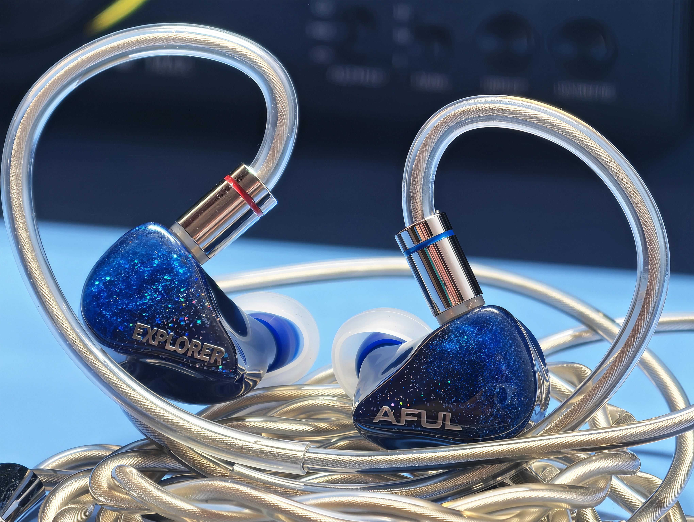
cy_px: 261
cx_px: 347
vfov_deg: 6.5
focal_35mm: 230
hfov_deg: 8.6
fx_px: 4618
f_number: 2.6
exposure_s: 1/17
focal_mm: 22.48
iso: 1000
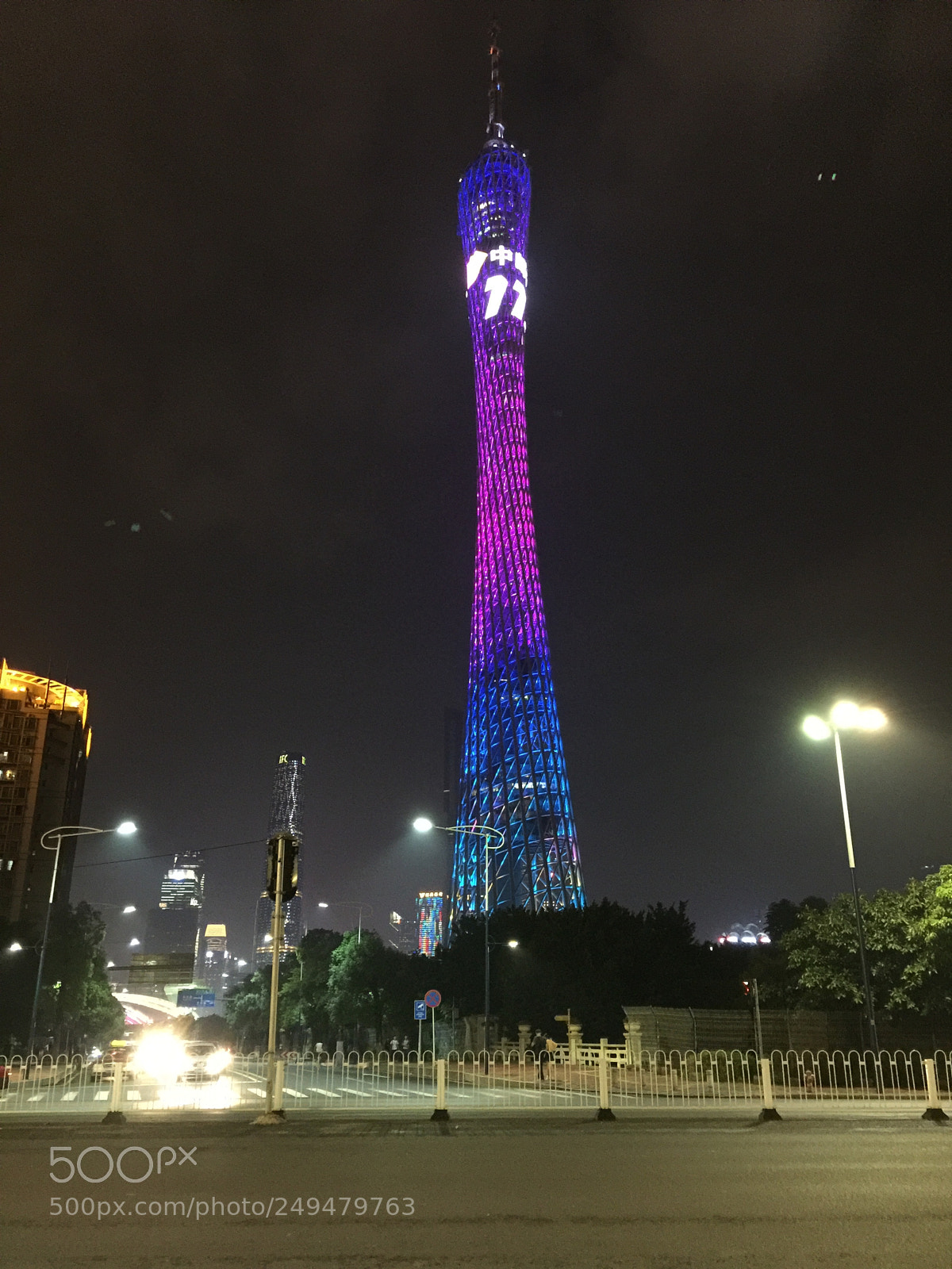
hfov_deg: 48.2
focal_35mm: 29
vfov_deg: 61.7
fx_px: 1063
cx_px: 476
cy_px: 634
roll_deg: +1.2
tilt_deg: +22.9
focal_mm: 4.15
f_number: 2.2
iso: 200
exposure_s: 1/8
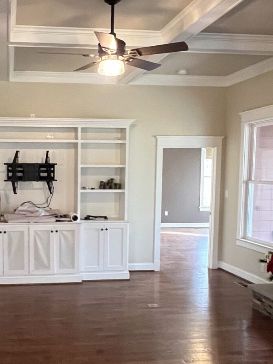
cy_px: 212
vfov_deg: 49.9
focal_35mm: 37
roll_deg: +0.2
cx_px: 53
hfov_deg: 37.3
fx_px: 389
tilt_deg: -4.1
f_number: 1.8
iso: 640
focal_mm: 1.57
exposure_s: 1/60
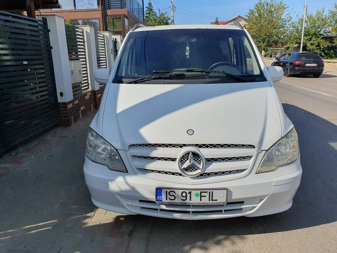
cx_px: 168
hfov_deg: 67.3
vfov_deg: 53.1
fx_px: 253
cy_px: 126
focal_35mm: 26
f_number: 2.4
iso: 50
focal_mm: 4.32
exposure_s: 1/3240
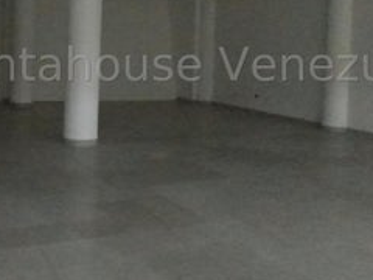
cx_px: 106
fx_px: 431
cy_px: 64
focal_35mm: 40
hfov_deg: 45.6
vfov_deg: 35.0
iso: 1885
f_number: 2.2
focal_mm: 1.65
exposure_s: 1/14.3
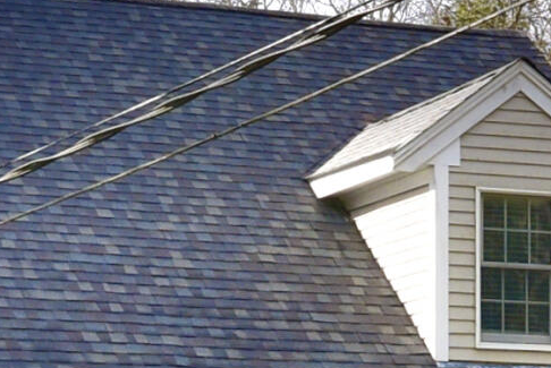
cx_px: 391
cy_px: 348
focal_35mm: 148
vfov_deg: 9.2
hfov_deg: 13.8
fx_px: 2267
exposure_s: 1/250
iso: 100
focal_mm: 16
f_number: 6.3
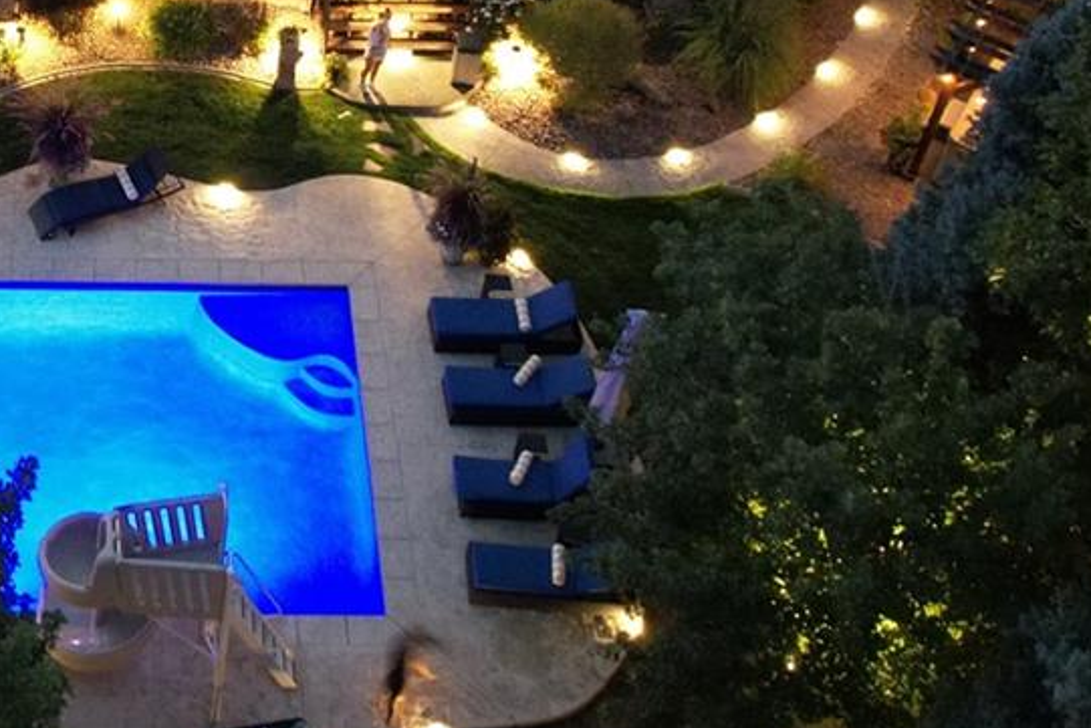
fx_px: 1970
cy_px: 83
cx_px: 48
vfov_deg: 20.5
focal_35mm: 65
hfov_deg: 29.3
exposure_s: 1/3
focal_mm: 8.38
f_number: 2.8
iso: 2160
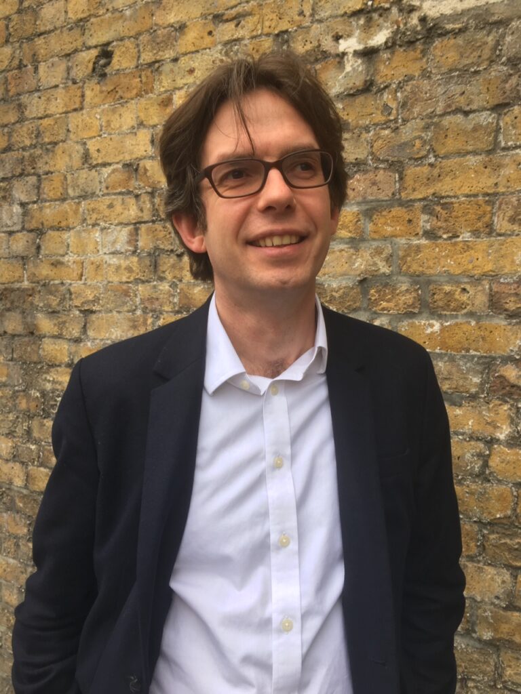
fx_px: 582
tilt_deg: -3.8
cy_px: 347
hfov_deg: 48.2
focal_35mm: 29
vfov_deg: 61.7
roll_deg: -1.0
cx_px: 260
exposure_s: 1/50
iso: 32
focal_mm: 4.15
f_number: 2.2
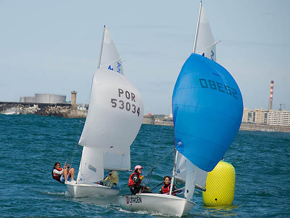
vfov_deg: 4.6
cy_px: 109
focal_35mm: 326
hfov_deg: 6.1
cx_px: 129
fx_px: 2732
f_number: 8
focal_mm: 200
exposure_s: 1/800
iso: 200
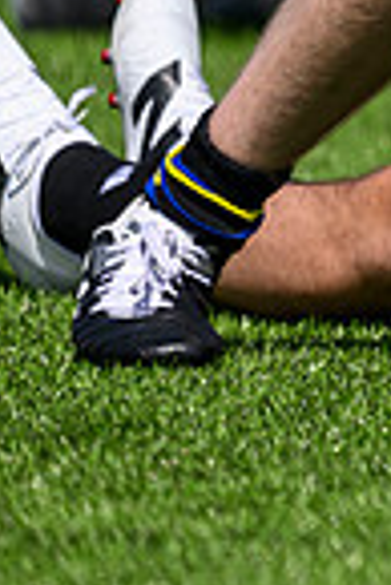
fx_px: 33771
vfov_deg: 1.0
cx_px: 1440
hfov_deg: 0.7
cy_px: -169
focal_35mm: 2078
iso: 250
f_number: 3.2
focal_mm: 400
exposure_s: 1/6400
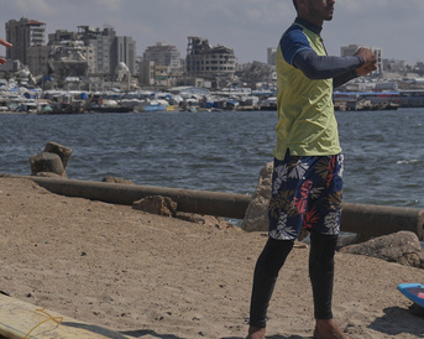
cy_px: 73
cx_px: 110
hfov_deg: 19.4
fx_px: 1229
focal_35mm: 98
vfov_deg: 15.6
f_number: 5
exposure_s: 1/3200
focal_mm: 35
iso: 160
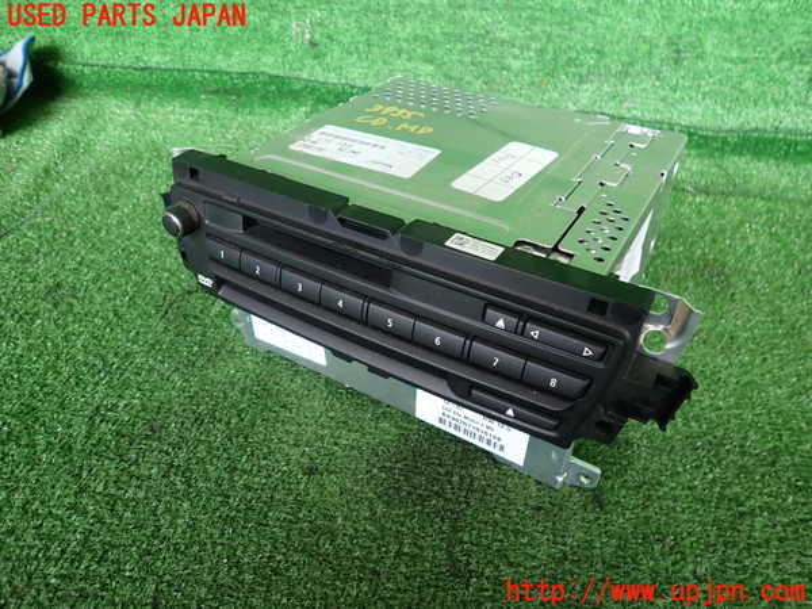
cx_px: 406
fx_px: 586
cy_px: 304
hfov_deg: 69.4
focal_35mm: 25
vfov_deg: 54.9
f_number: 2
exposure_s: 1/60
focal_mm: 4.5
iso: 125
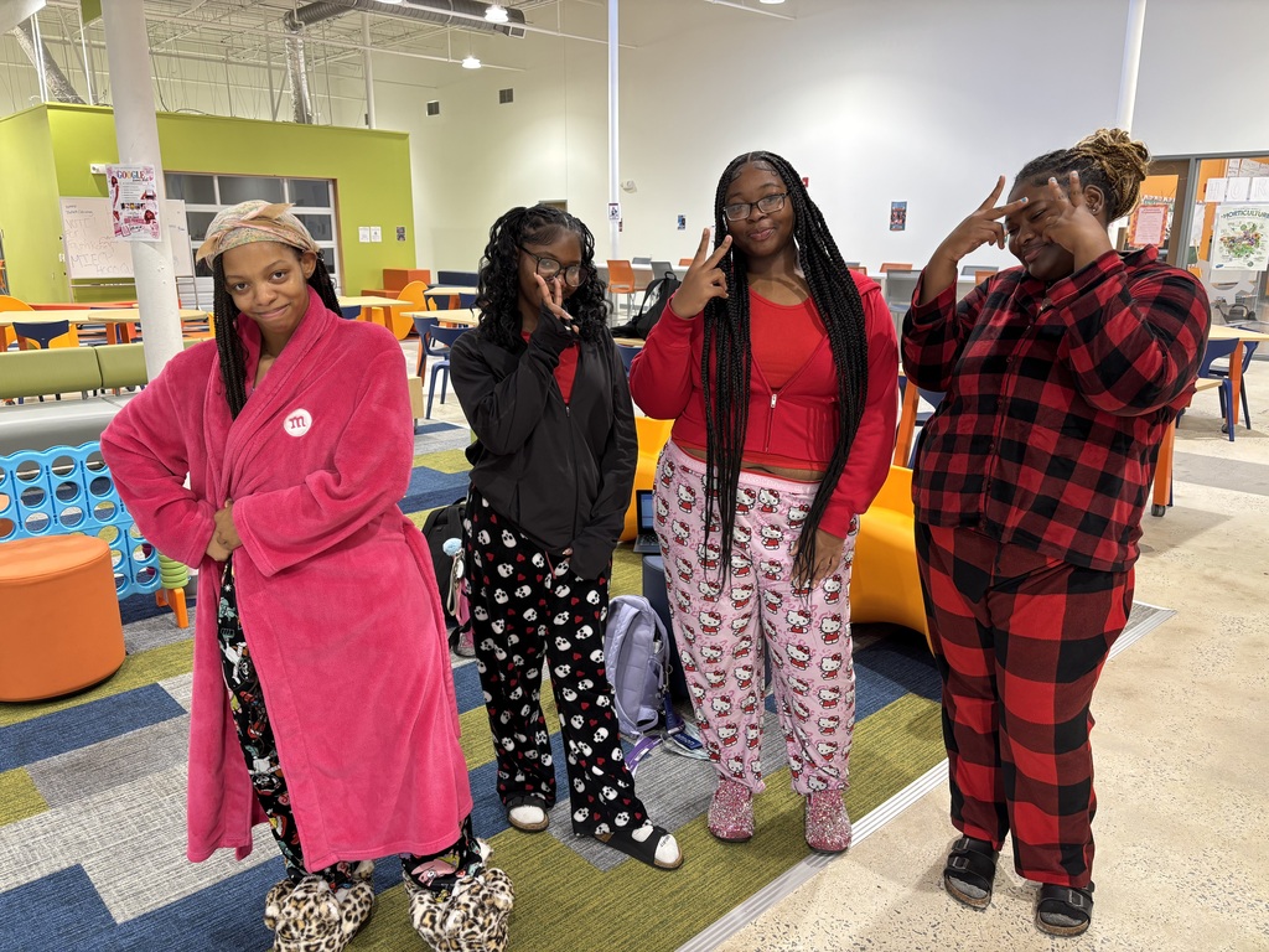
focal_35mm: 26
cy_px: 476
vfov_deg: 53.1
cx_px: 634
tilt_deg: -14.2
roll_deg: -0.5
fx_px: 953
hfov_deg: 67.3
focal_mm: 5.96
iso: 125
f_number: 1.6
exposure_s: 1/60
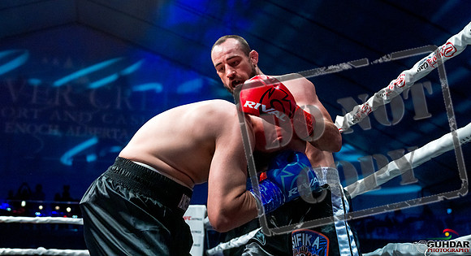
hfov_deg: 42.9
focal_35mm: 48
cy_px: 77
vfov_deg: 24.0
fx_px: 597
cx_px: 202
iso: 4000
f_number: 4
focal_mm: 40
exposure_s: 1/1000
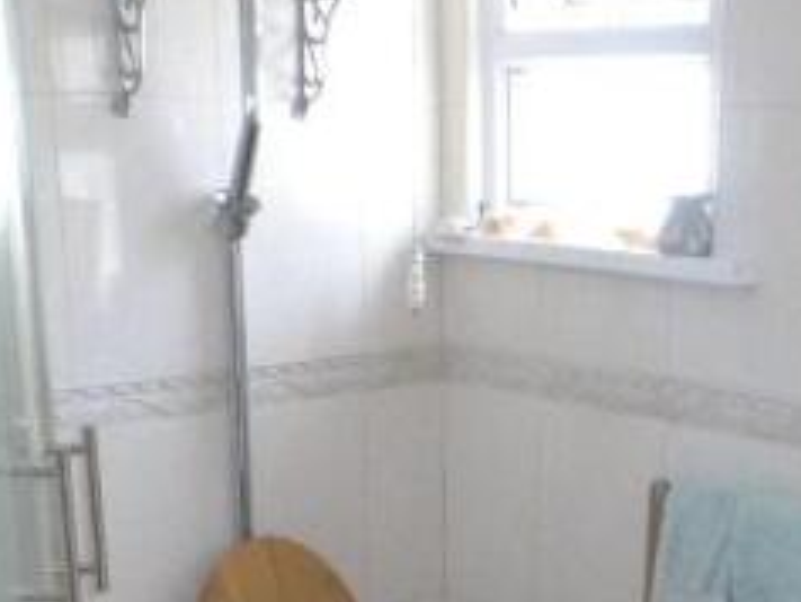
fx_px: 1366
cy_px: 587
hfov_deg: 32.4
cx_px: 532
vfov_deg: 23.9
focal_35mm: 59
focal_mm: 4.3
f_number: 3.3
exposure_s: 1/60
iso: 320
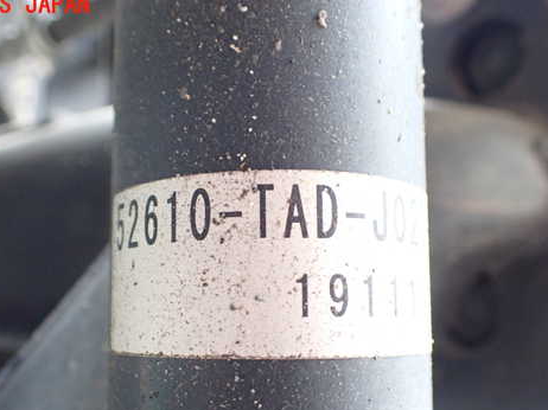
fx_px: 617
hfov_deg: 47.7
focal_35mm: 39
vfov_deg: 36.6
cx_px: 230
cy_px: 257
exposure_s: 1/30
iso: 800
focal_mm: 5.4
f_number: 2.3
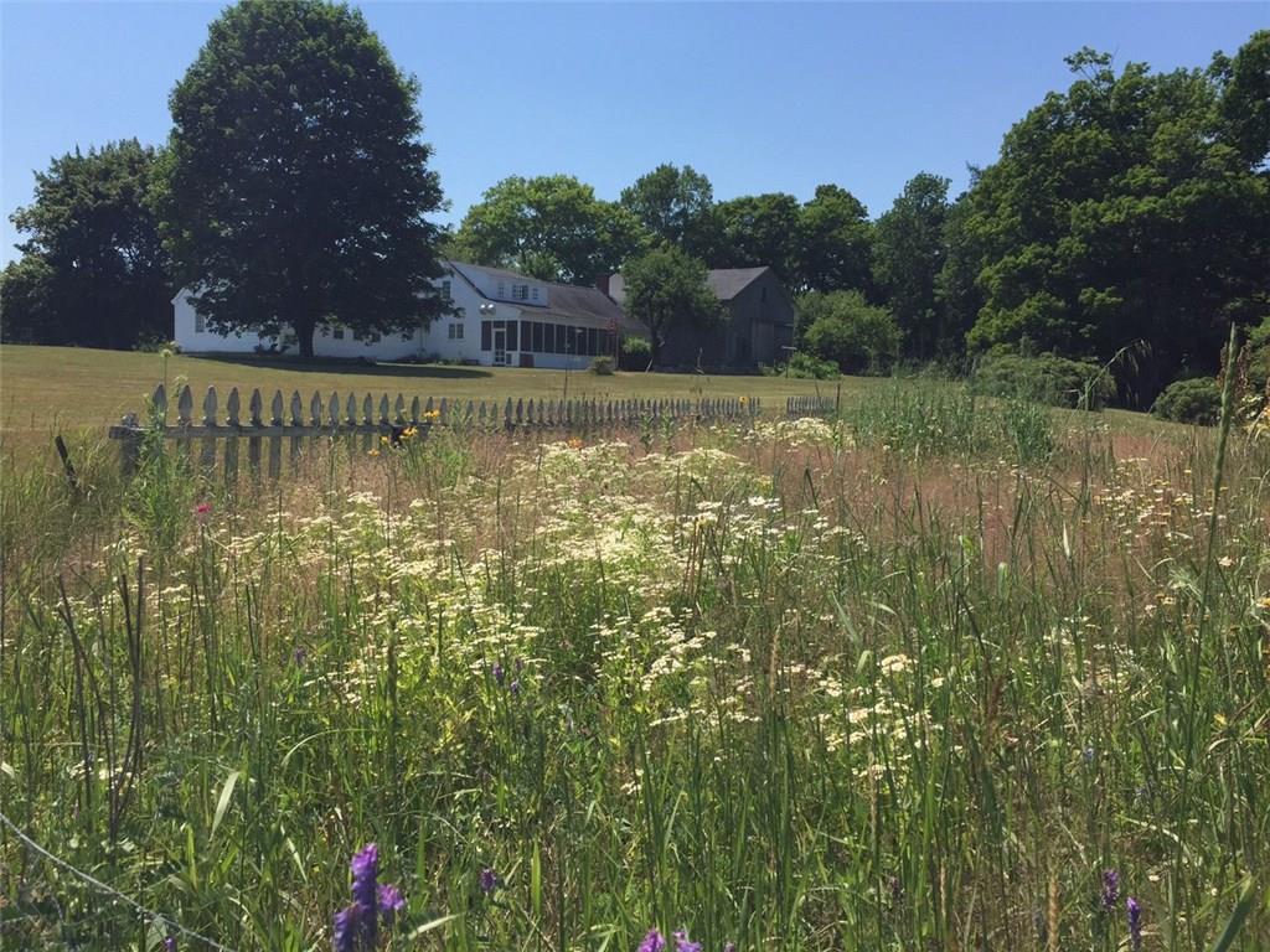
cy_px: 476
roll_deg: -3.2
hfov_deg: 61.7
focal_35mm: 29
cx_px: 635
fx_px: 1064
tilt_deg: -4.4
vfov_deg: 48.2
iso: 32
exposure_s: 1/2639
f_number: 2.2
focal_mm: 4.15
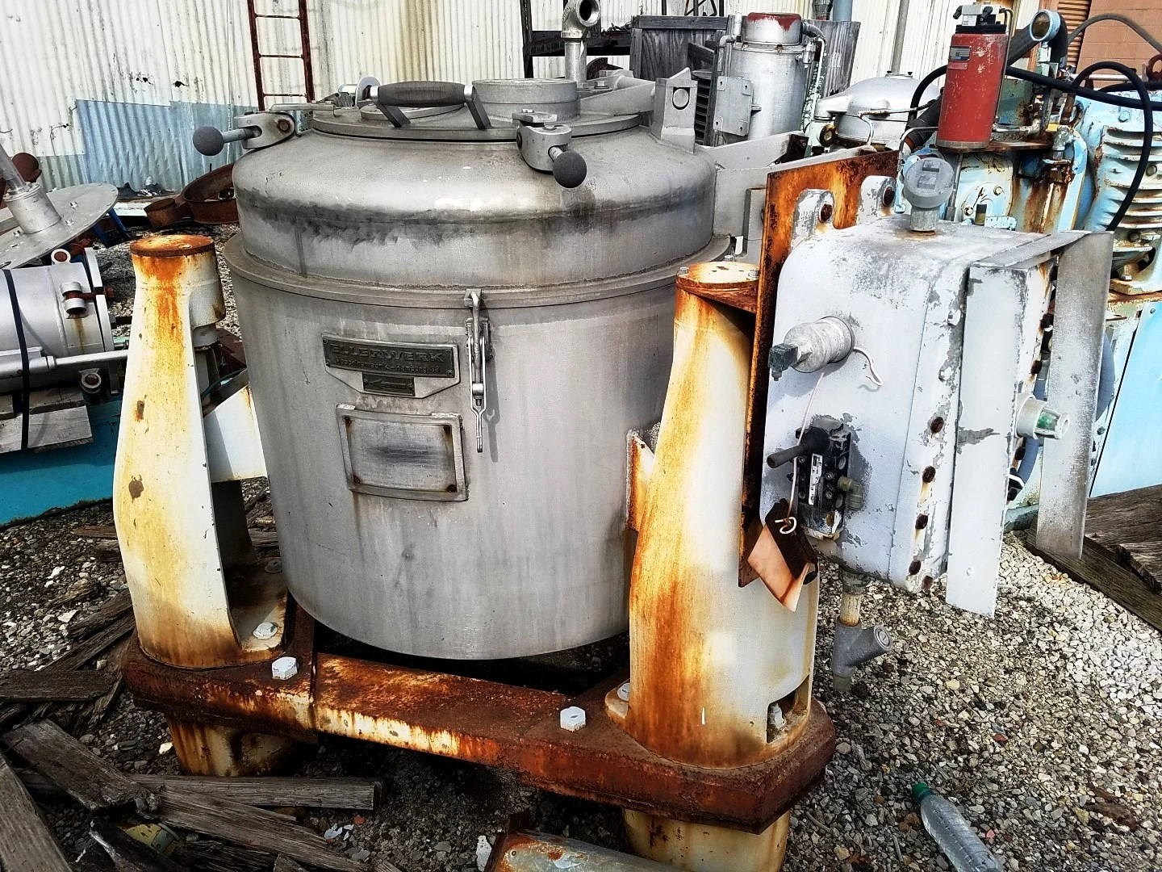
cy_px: 436
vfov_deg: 53.1
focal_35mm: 26
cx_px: 581
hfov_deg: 67.3
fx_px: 873
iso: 50
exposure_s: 1/1420
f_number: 1.7
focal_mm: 4.2
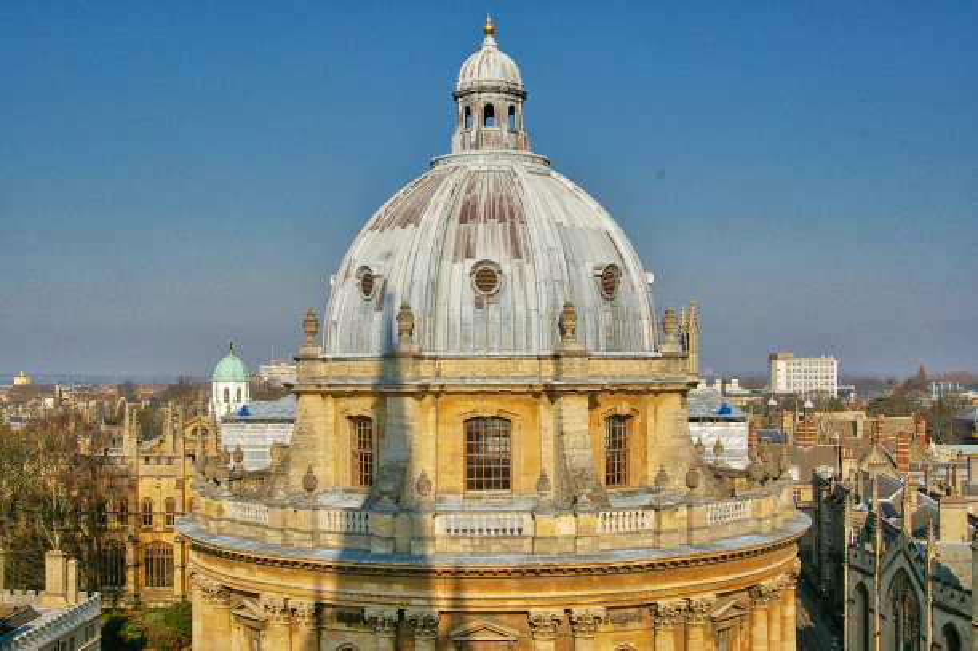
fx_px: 1140
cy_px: 326
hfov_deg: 46.4
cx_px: 489
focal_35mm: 42
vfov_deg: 31.8
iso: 200
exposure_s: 1/500
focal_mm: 28
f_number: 8
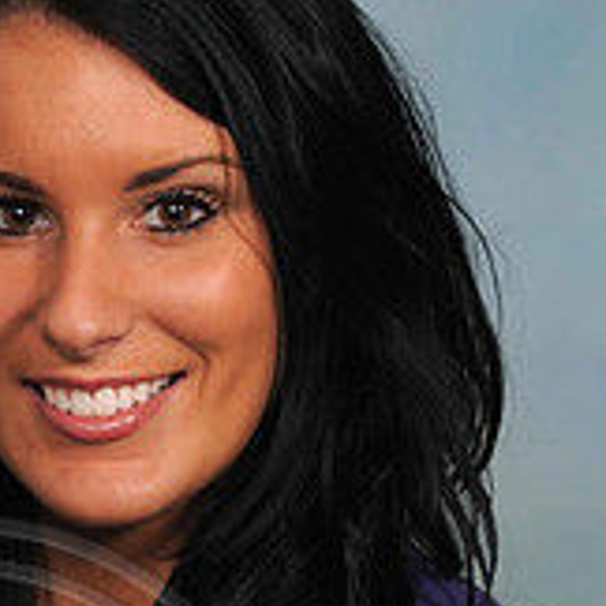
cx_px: 103
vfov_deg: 5.5
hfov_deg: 5.5
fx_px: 6318
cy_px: 393
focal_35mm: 319
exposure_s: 1/60
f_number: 6.3
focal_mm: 90
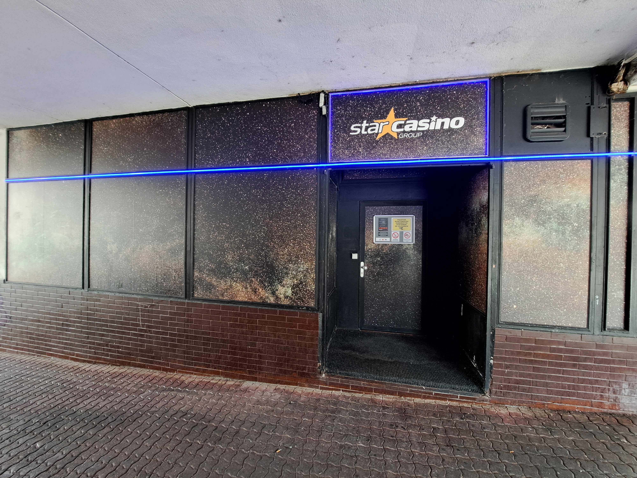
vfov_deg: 89.9
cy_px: 239
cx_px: 318
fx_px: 239
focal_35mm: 13
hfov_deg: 106.2
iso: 160
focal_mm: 1.74
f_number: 2.2
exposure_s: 1/50
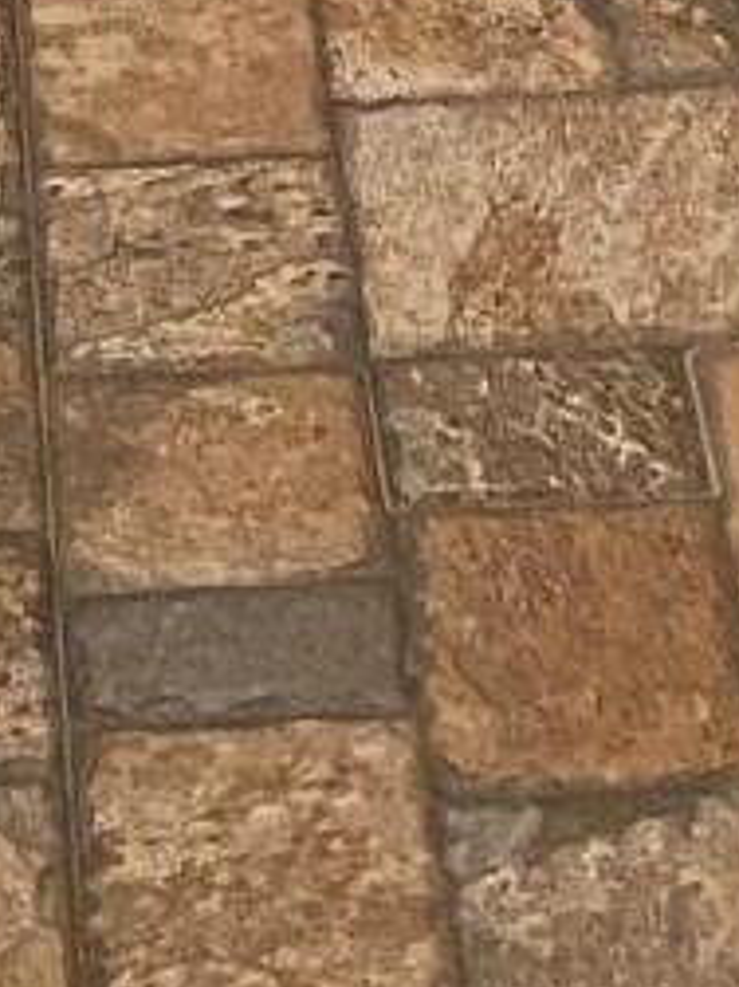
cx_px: -31
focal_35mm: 207
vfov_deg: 7.2
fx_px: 5897
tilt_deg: -6.1
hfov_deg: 7.1
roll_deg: +0.4
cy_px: -2859
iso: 80
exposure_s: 1/60
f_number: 1.8
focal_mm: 4.25
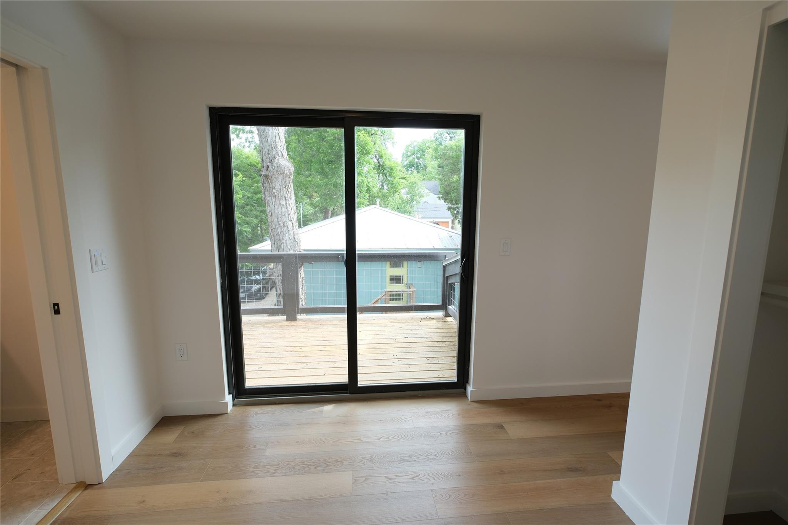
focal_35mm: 17
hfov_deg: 93.3
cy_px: 262
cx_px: 394
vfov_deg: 70.4
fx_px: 372
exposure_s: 1/100
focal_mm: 11.1
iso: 320
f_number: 3.6
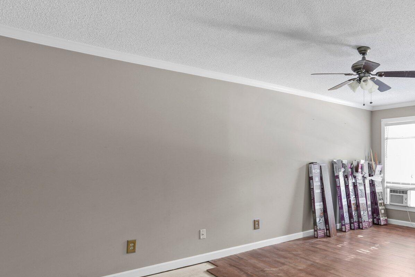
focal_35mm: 24
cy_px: 199
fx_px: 277
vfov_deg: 51.5
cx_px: 316
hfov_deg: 68.4
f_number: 8
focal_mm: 14
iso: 200
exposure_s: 2
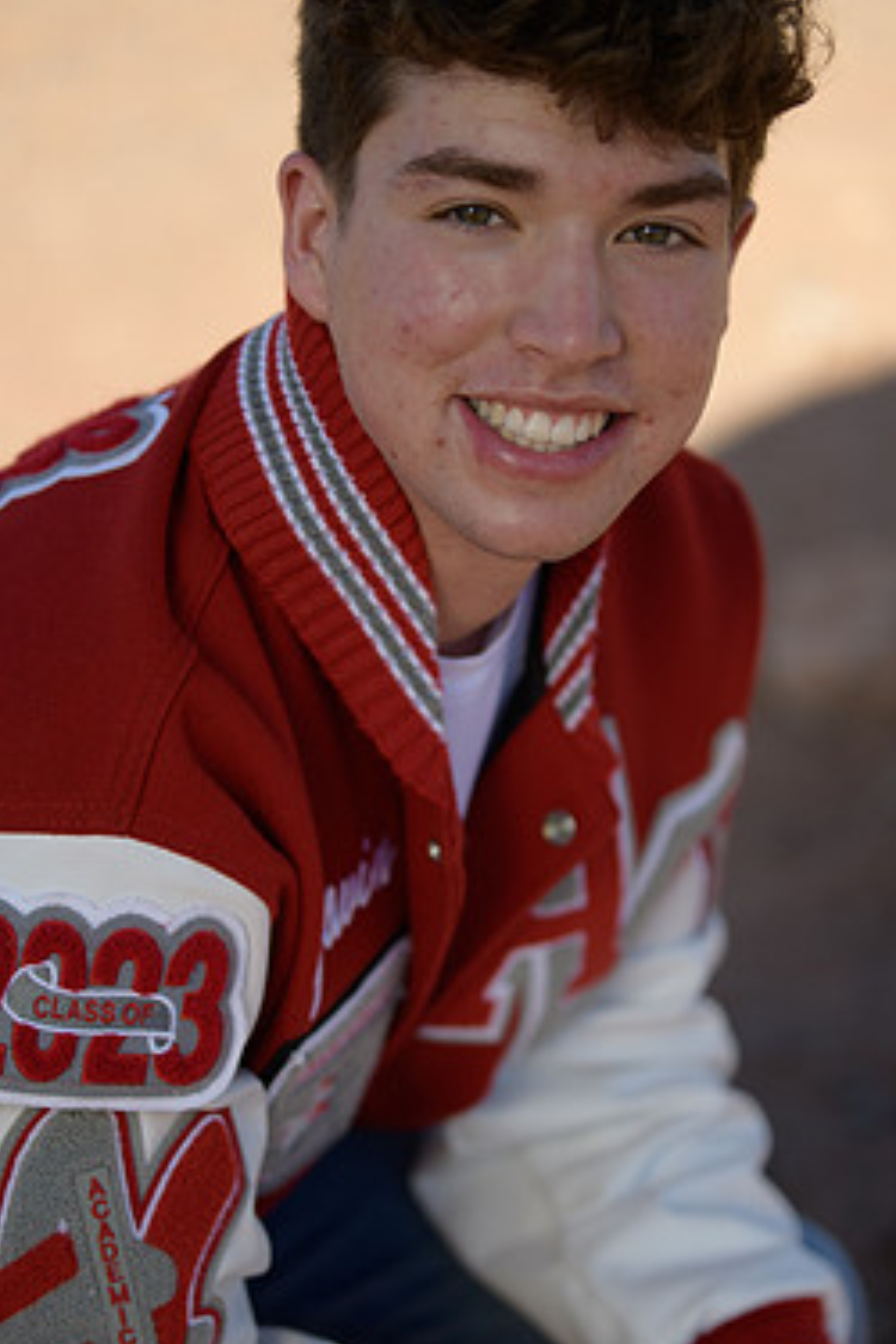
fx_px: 3136
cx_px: 394
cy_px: 728
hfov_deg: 16.3
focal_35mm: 84
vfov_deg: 24.2
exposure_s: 1/3200
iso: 200
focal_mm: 70
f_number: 2.8
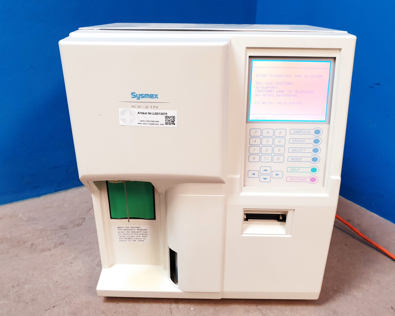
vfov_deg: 51.5
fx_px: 327
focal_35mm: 28
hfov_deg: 62.2
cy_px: 161
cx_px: 207
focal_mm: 4.3
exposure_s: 1/50
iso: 320
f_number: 2.4
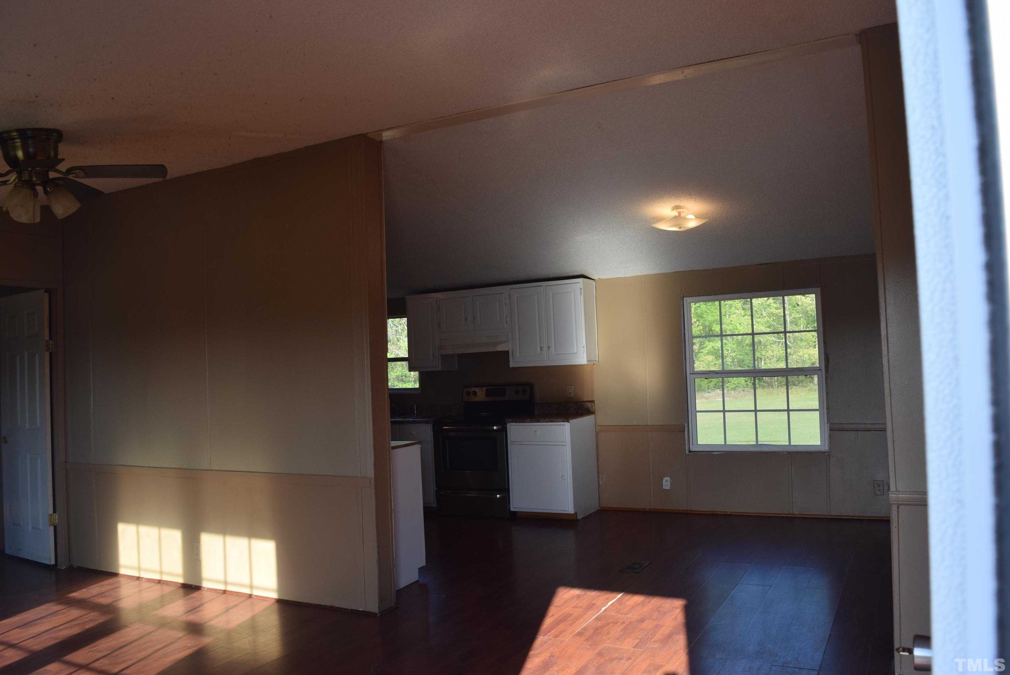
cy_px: 338
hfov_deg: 67.3
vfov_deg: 48.0
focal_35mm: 27
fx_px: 758
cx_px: 505
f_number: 8
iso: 400
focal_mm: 18
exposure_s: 1/250
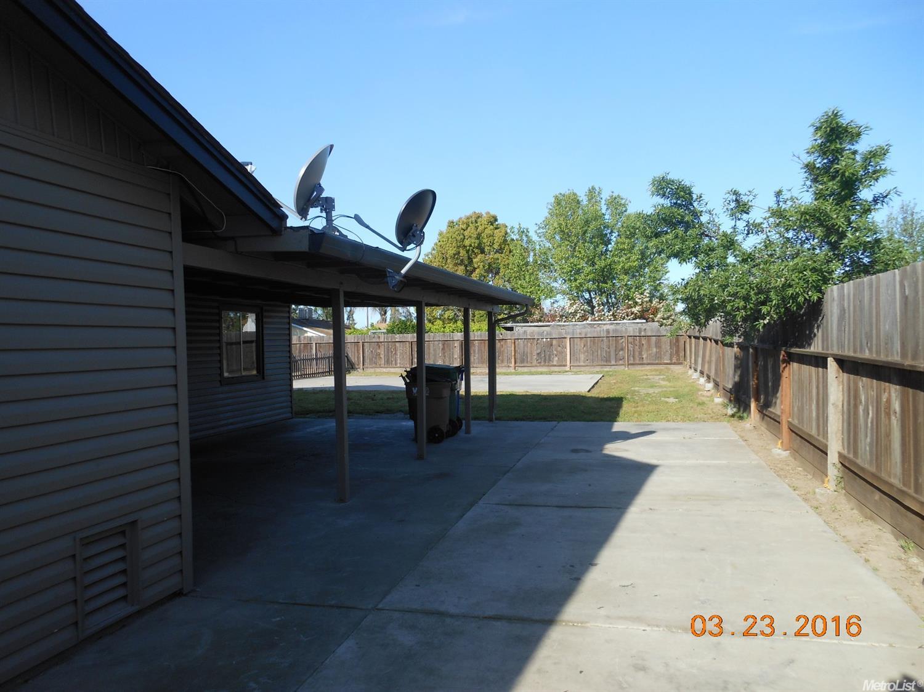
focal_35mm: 25
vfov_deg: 54.9
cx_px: 462
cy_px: 346
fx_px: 667
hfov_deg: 69.4
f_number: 3.2
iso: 80
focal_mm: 4.5
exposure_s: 1/640
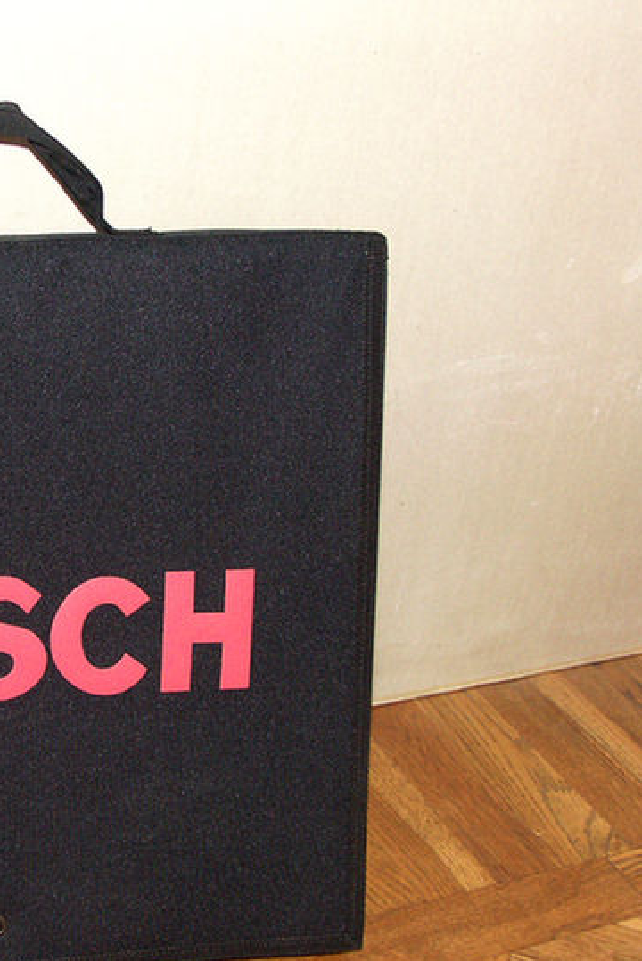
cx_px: 25
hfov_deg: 24.1
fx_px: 1443
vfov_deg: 36.8
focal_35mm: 54
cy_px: 533
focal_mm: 9.2
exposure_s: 1/50
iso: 200
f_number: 2.8
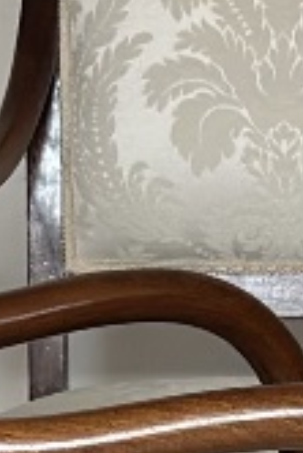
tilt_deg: -10.0
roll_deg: +0.5
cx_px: 510
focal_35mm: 361
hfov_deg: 3.8
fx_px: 4548
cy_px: 559
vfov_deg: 5.7
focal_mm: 6.86
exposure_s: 1/85
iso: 125
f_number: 1.78
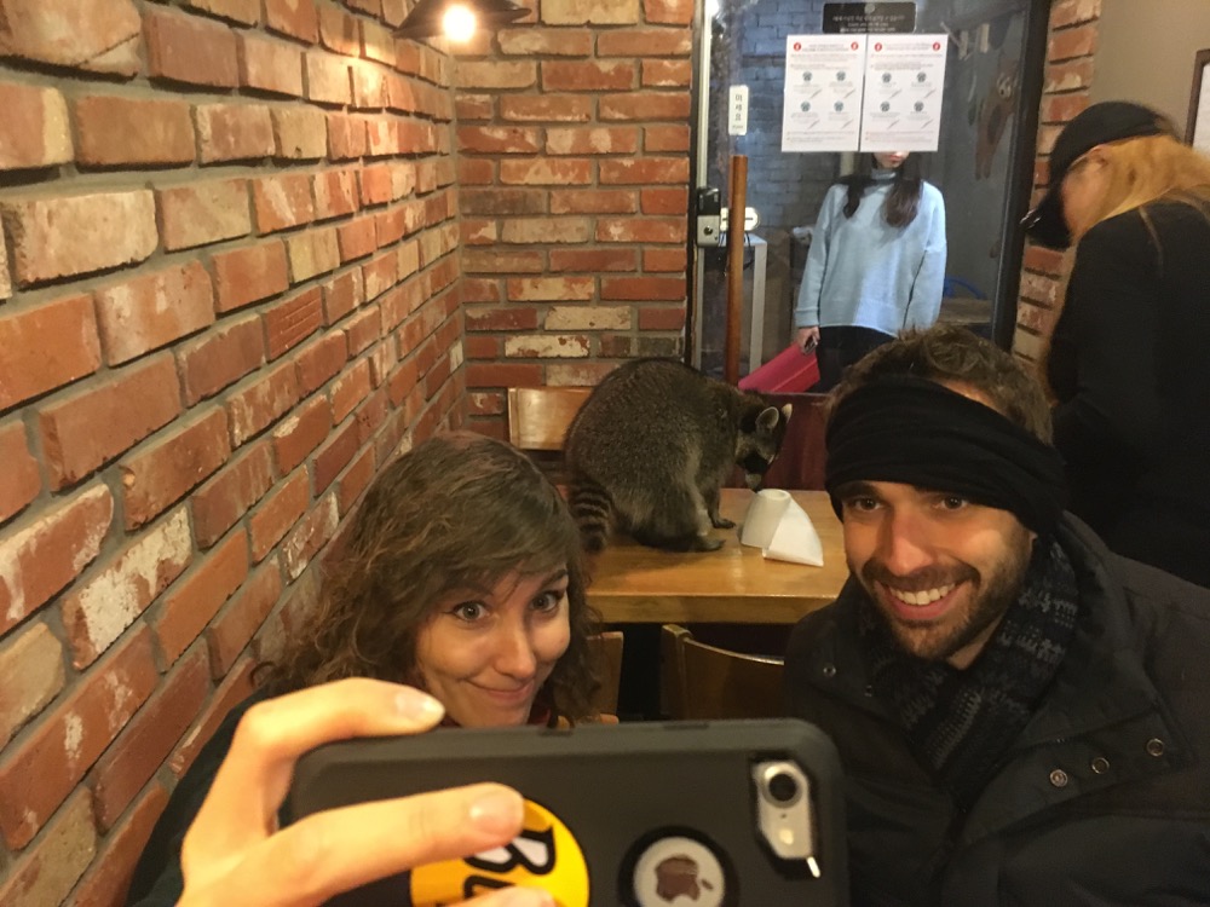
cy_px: 454
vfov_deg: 48.2
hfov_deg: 61.7
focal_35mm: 29
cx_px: 605
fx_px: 1014
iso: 320
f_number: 2.2
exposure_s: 1/17
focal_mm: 4.15
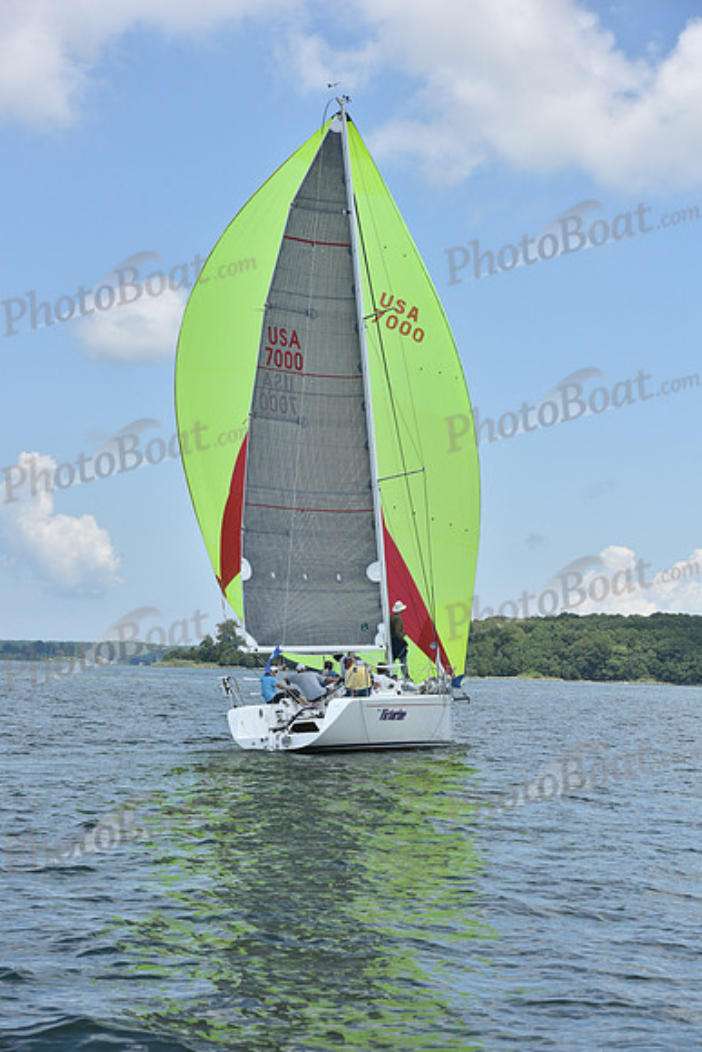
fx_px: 2046
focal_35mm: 70
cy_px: 526
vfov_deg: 28.8
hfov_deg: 19.5
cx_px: 351
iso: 320
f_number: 9
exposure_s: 1/1000
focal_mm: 70
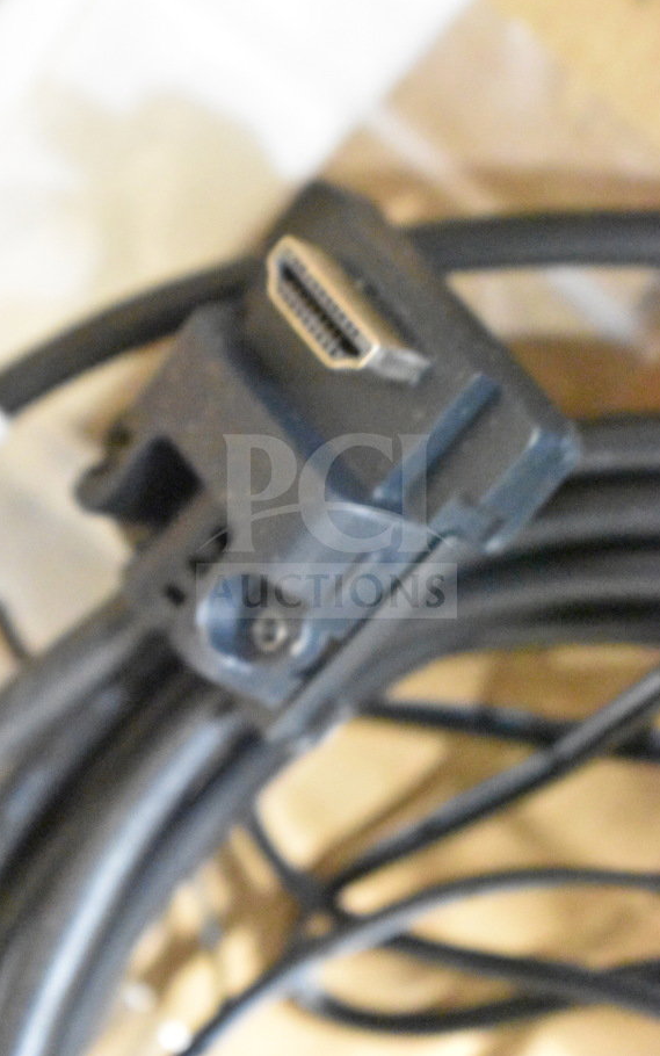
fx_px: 2431
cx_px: 326
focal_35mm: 85
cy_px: 526
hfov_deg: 15.5
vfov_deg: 24.5
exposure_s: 1/13
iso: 25600
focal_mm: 55
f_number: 5.6
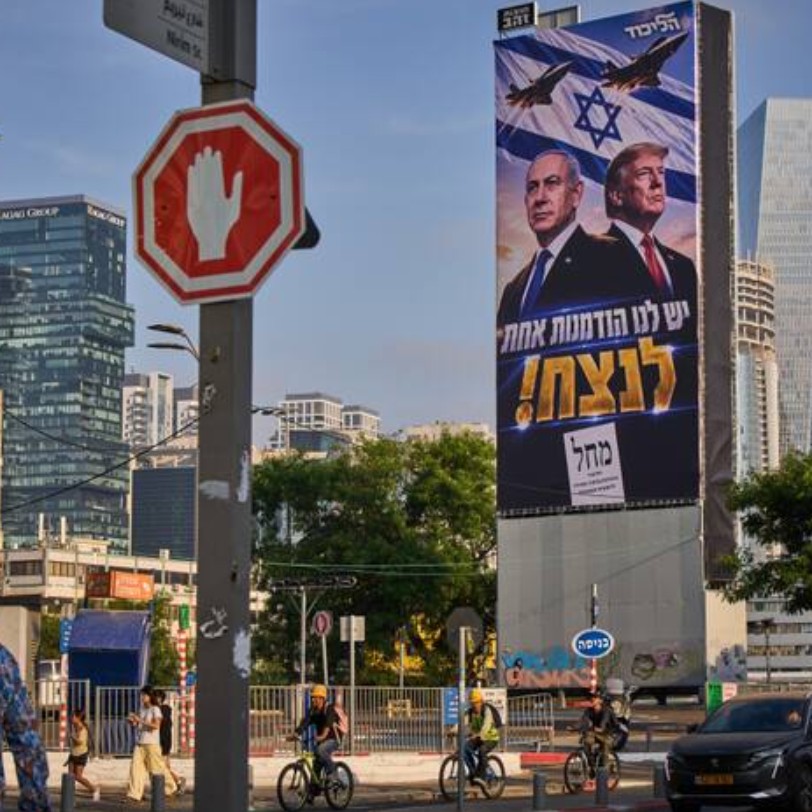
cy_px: 404
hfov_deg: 19.3
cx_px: 449
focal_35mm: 90
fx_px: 2389
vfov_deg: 19.3
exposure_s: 1/1000
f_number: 7.1
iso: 200
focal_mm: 70
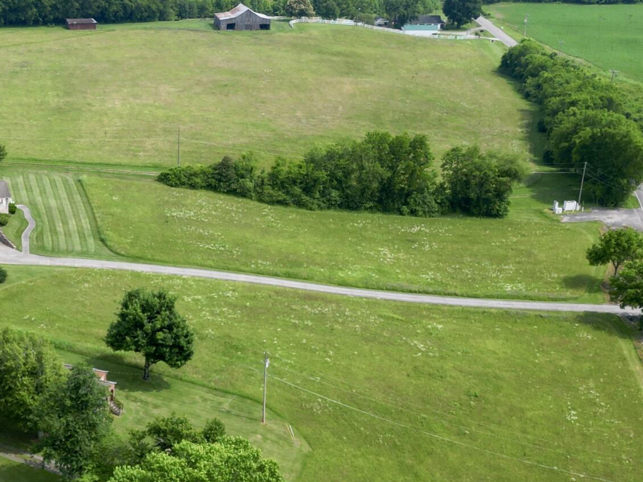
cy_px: 337
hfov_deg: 29.4
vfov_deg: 22.8
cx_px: 106
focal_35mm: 64
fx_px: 1189
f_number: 1.7
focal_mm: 6.72
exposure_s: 1/1600
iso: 100
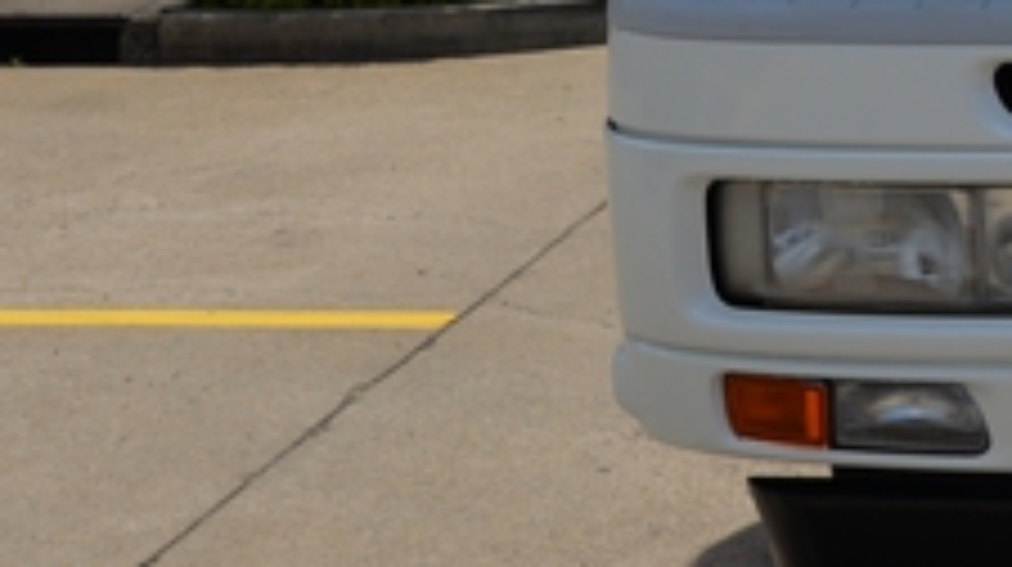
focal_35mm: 115
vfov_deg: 9.8
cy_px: -538
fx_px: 3083
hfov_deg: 17.0
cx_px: 1489
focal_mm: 24
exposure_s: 1/320
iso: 100
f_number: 9
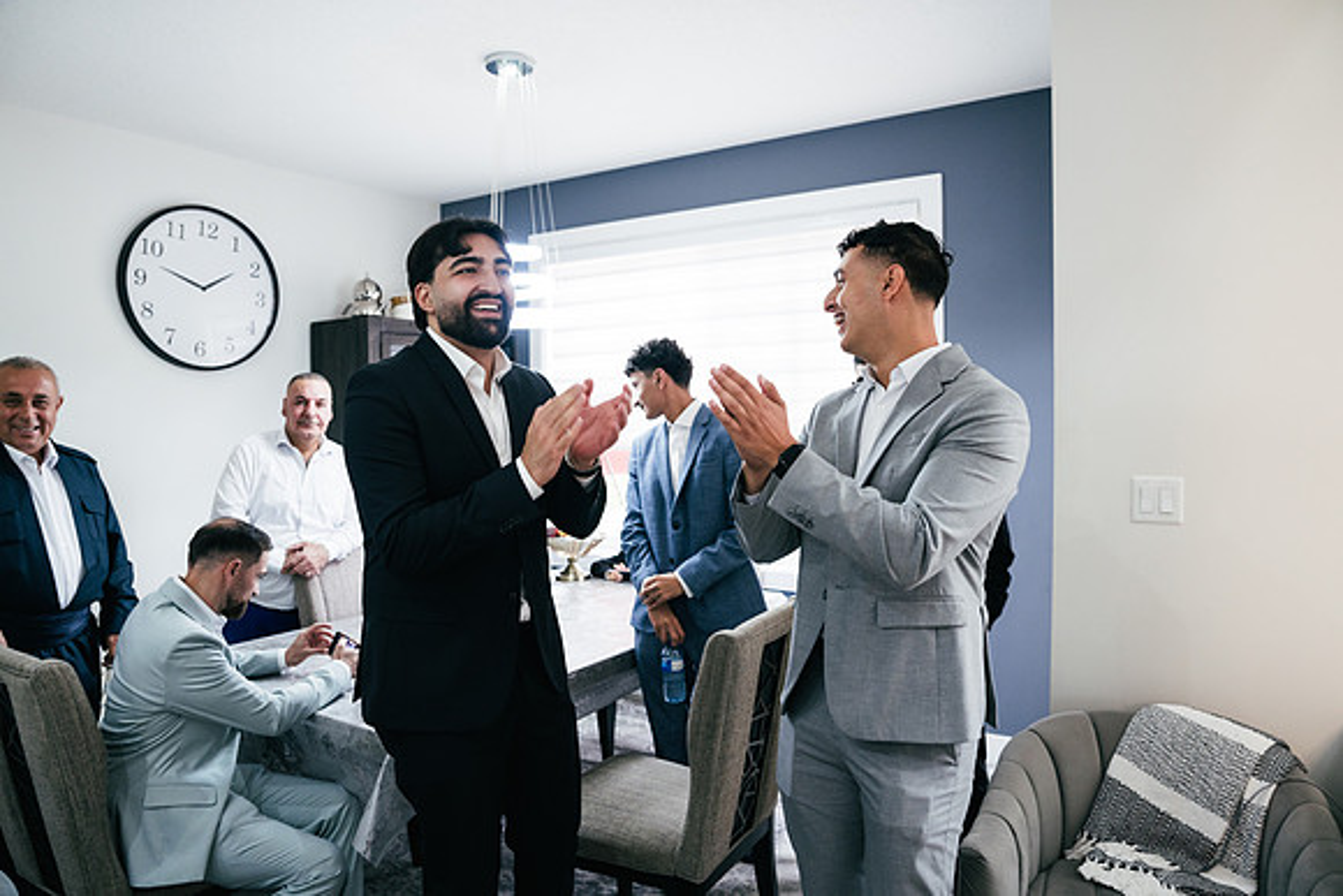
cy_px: 448
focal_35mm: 24
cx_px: 672
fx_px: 896
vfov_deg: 53.2
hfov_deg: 73.7
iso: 1250
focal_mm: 24
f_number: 2.8
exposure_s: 1/160
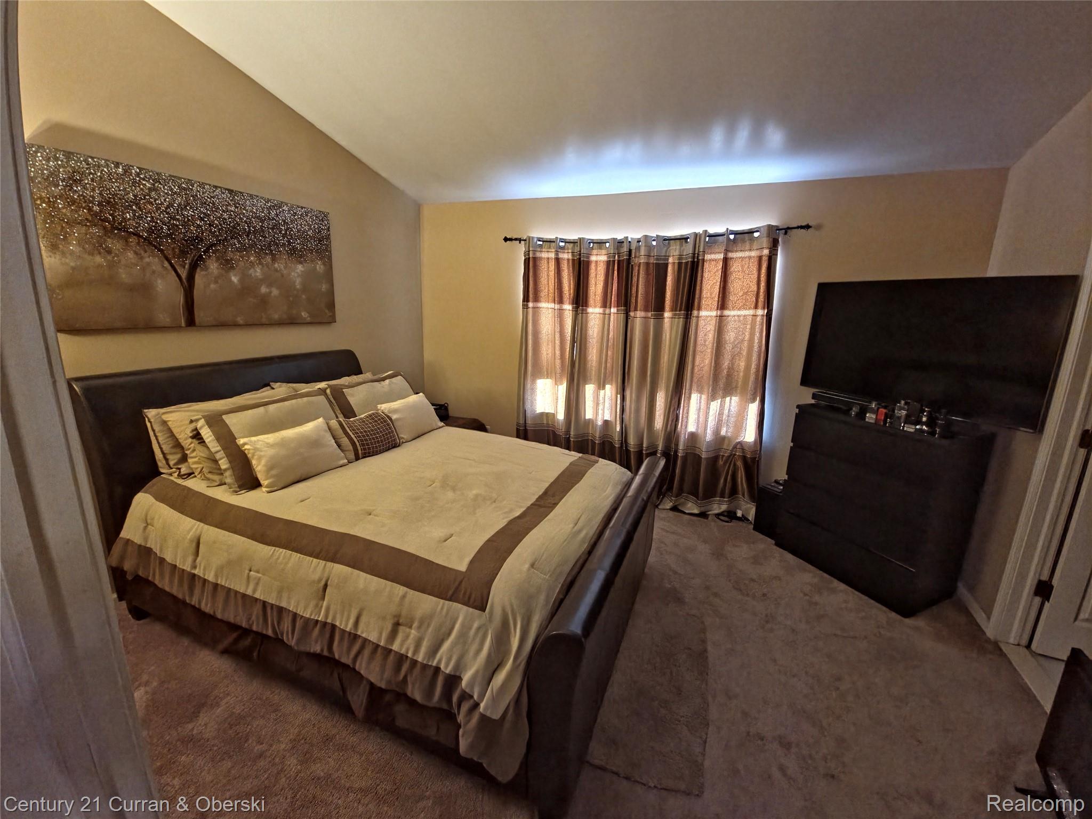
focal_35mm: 13
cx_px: 546
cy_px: 410
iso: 1000
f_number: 2.2
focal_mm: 2.2
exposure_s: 1/60
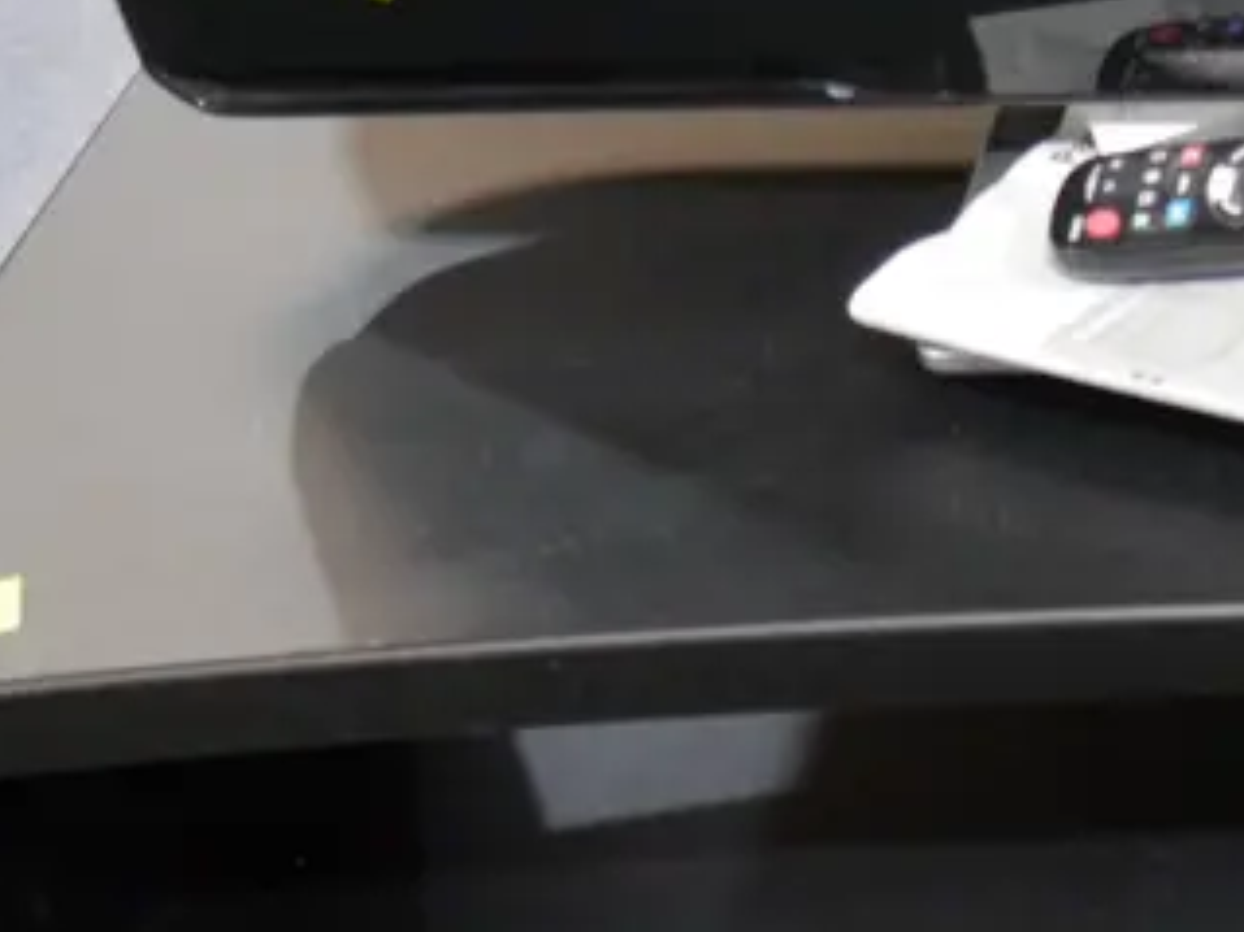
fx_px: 3233
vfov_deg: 15.5
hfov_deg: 19.8
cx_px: 1681
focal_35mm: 90
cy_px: 1262
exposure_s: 1/60
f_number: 3.5
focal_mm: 14
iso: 1600
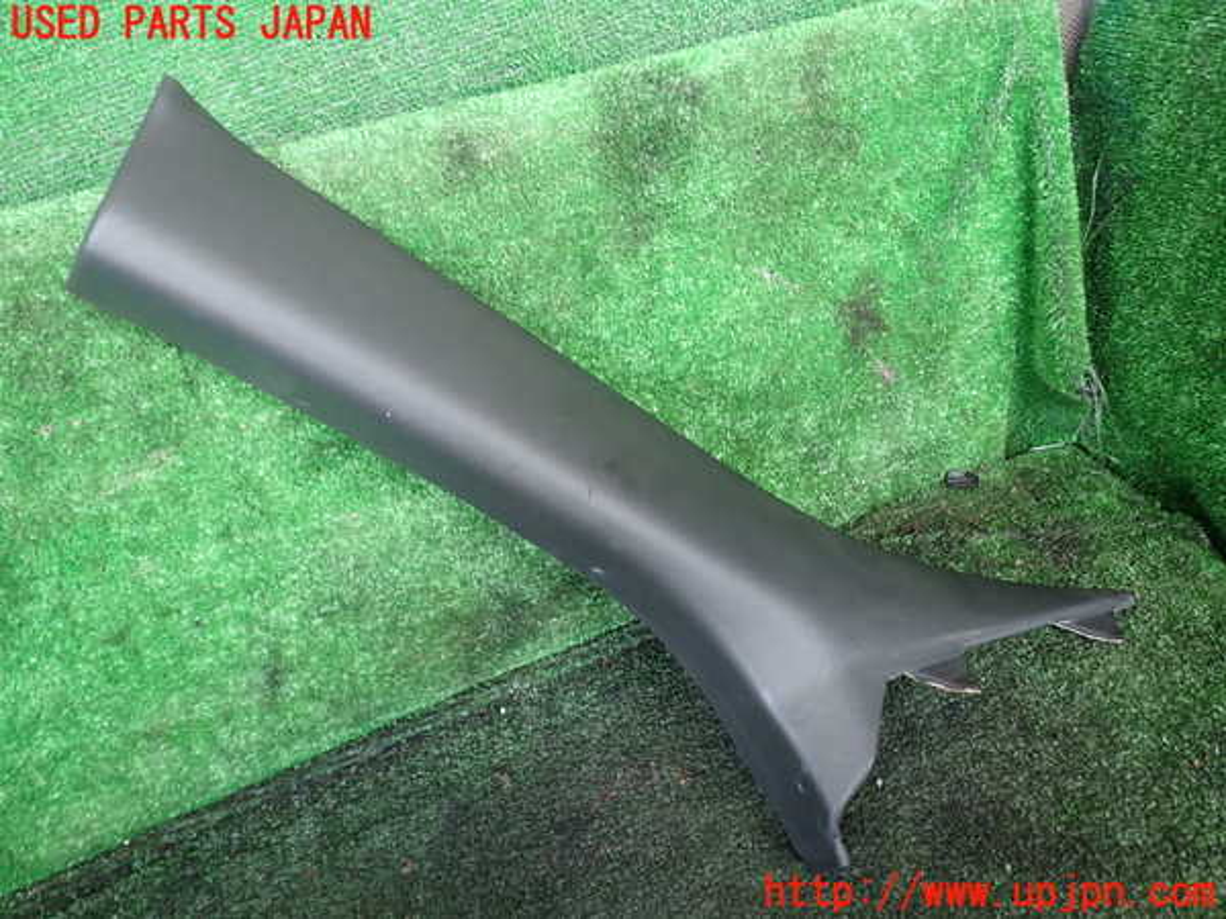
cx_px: 613
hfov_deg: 60.0
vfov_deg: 46.8
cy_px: 460
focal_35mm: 30
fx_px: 1063
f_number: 2.3
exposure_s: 1/40
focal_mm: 5.4
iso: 200
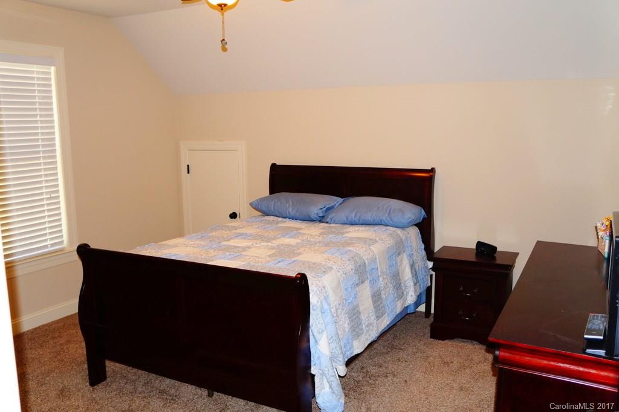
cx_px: 310
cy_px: 206
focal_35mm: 30
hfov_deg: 61.9
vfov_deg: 43.6
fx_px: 516
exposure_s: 1/60
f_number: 3.5
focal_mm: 20
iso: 400
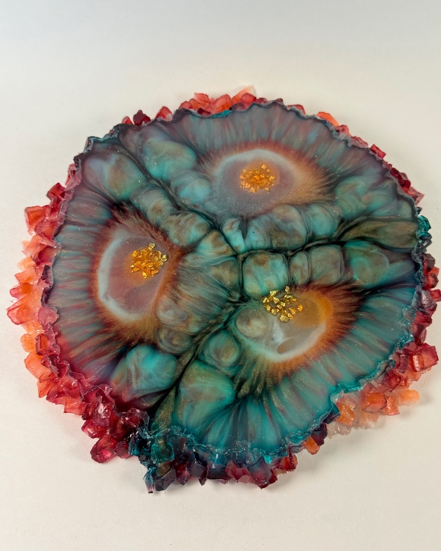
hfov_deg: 29.7
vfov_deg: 36.7
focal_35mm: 51
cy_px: 260
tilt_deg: -64.2
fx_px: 832
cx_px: 222
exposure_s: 1/381
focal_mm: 6.76
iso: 100
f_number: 1.78
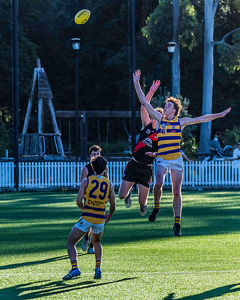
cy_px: 156
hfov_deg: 4.4
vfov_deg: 5.4
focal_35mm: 355
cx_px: 77
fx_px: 3156
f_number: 5.3
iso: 800
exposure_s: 1/1600
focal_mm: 240
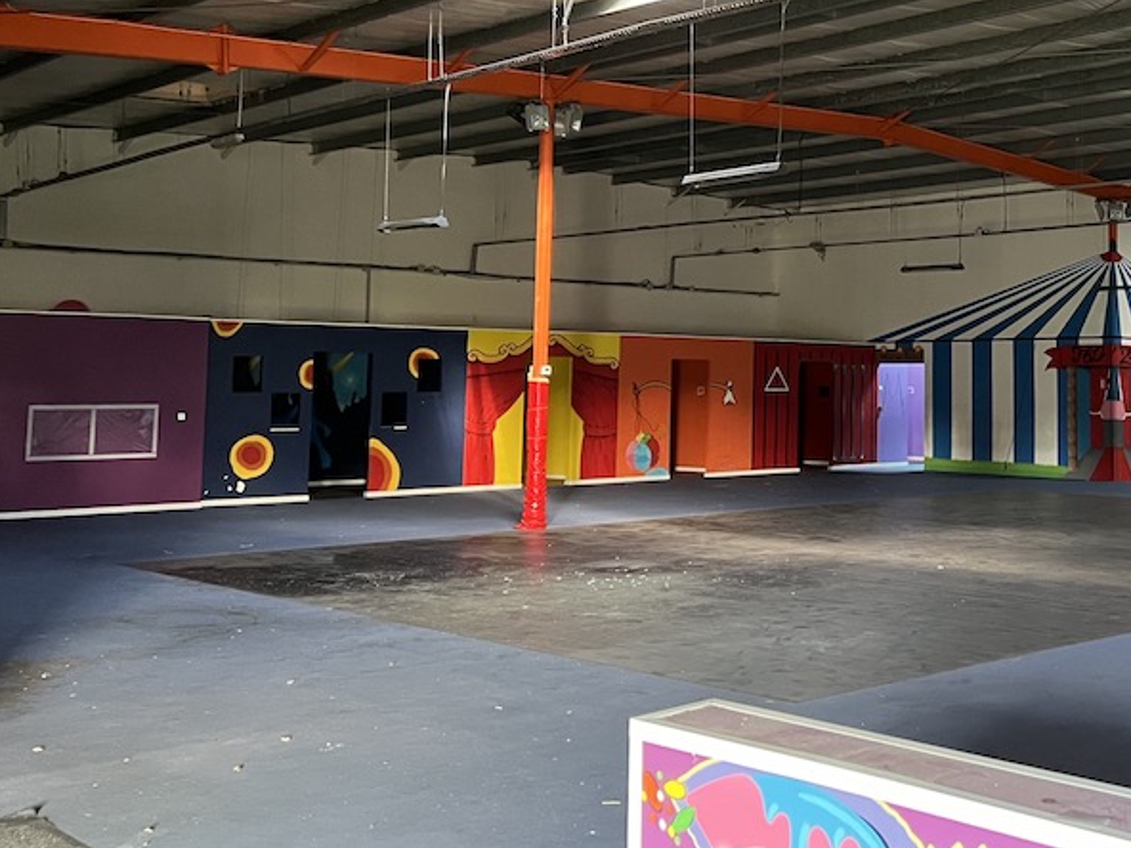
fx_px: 1470
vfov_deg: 31.8
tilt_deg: +6.0
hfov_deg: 40.5
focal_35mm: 45
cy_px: 256
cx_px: 890
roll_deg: +0.1
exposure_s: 1/40
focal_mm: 5.7
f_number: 1.5
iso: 640
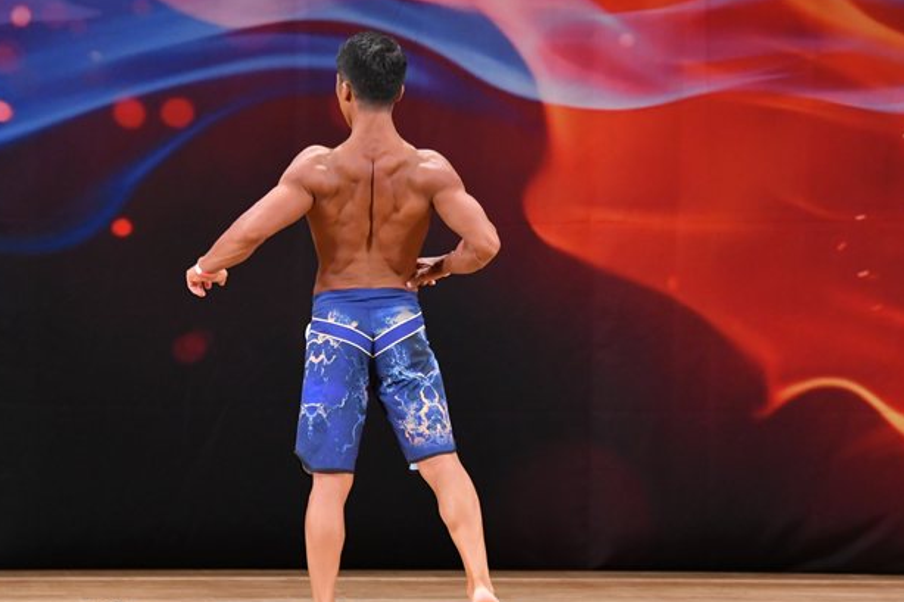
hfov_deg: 6.8
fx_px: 7606
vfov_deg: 4.5
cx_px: 363
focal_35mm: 303
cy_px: 341
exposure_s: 1/400
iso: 3200
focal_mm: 160
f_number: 5.6
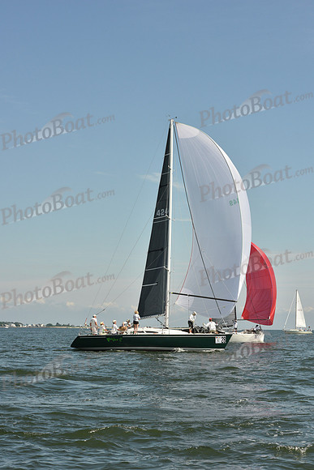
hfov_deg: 16.7
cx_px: 157
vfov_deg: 24.8
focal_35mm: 82
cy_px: 235
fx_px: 1072
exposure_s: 1/640
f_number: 13
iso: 320
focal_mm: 82
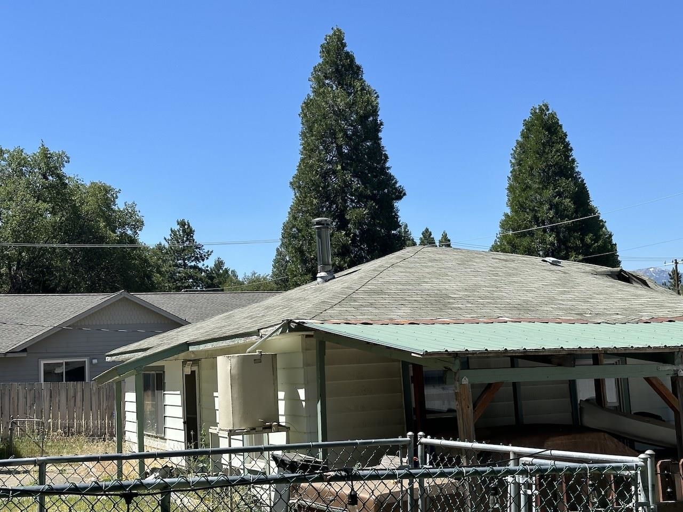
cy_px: 256
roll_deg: +2.8
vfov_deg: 30.3
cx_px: 342
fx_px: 947
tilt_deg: +5.3
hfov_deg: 39.7
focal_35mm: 48
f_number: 1.78
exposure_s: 1/3257
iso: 64
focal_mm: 6.86
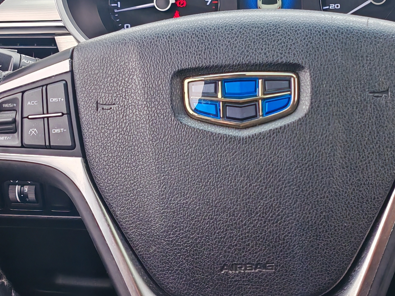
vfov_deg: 20.1
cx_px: 266
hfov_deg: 26.5
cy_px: 104
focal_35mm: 73
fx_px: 833
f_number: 1.9
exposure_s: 1/120
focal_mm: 5.3
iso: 50
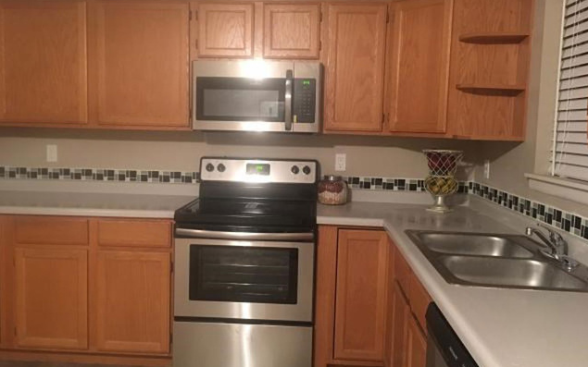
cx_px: 294
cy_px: 172
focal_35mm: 31
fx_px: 497
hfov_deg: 61.2
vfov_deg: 40.6
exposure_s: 1/4
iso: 100
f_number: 2.2
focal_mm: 4.15
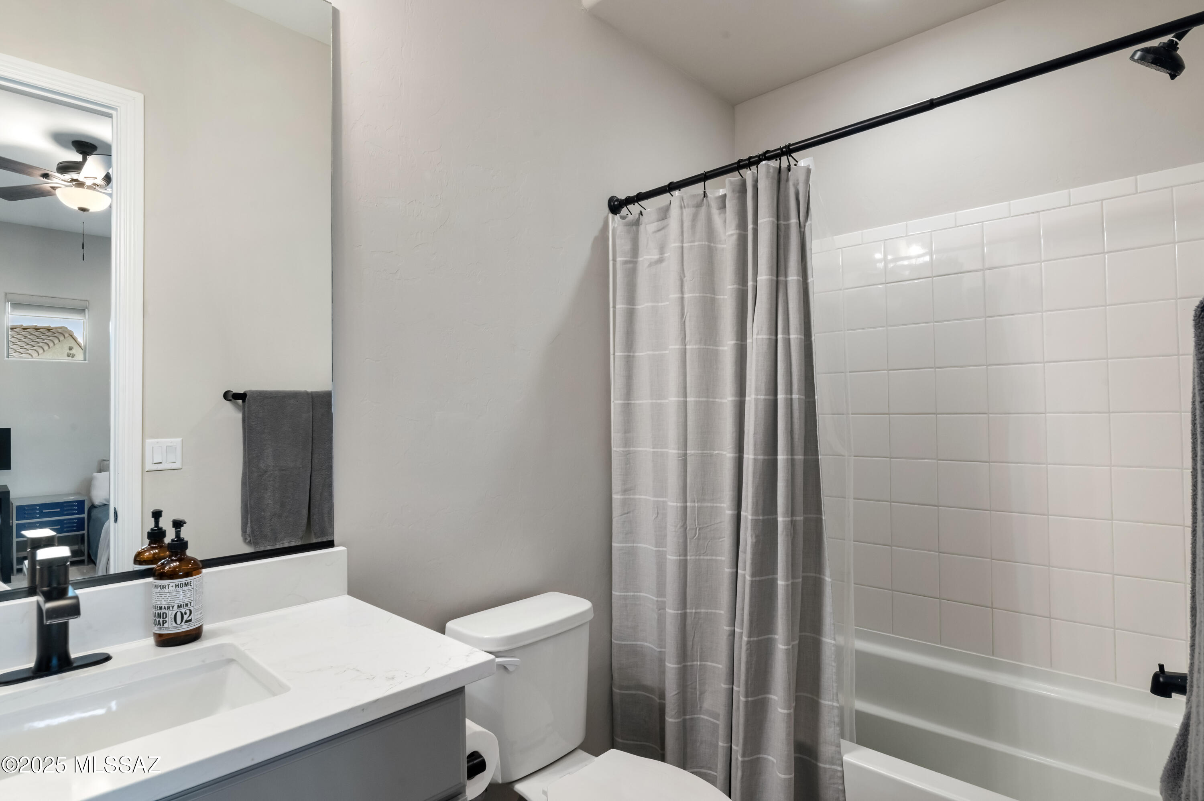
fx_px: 602
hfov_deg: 90.0
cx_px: 602
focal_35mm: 18
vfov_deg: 67.3
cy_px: 400
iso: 1600
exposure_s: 1/40
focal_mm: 18
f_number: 11
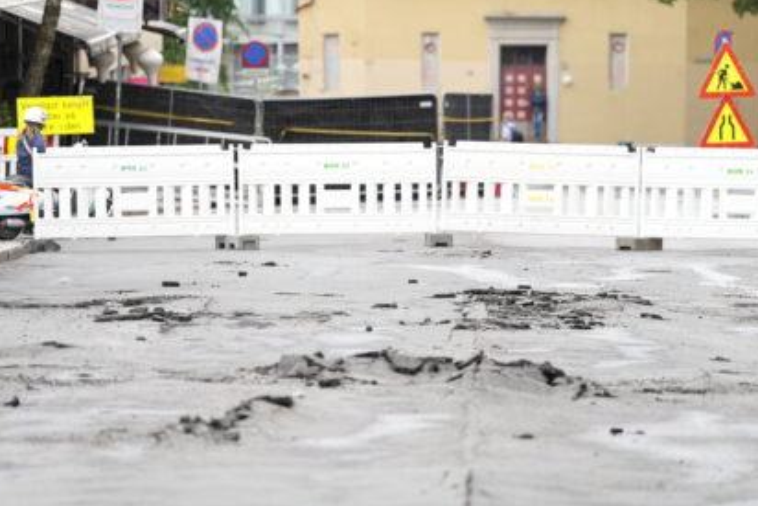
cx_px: 417
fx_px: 5771
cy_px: 272
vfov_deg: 5.0
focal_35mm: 274
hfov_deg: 7.5
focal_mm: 175
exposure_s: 1/250
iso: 320
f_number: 2.8
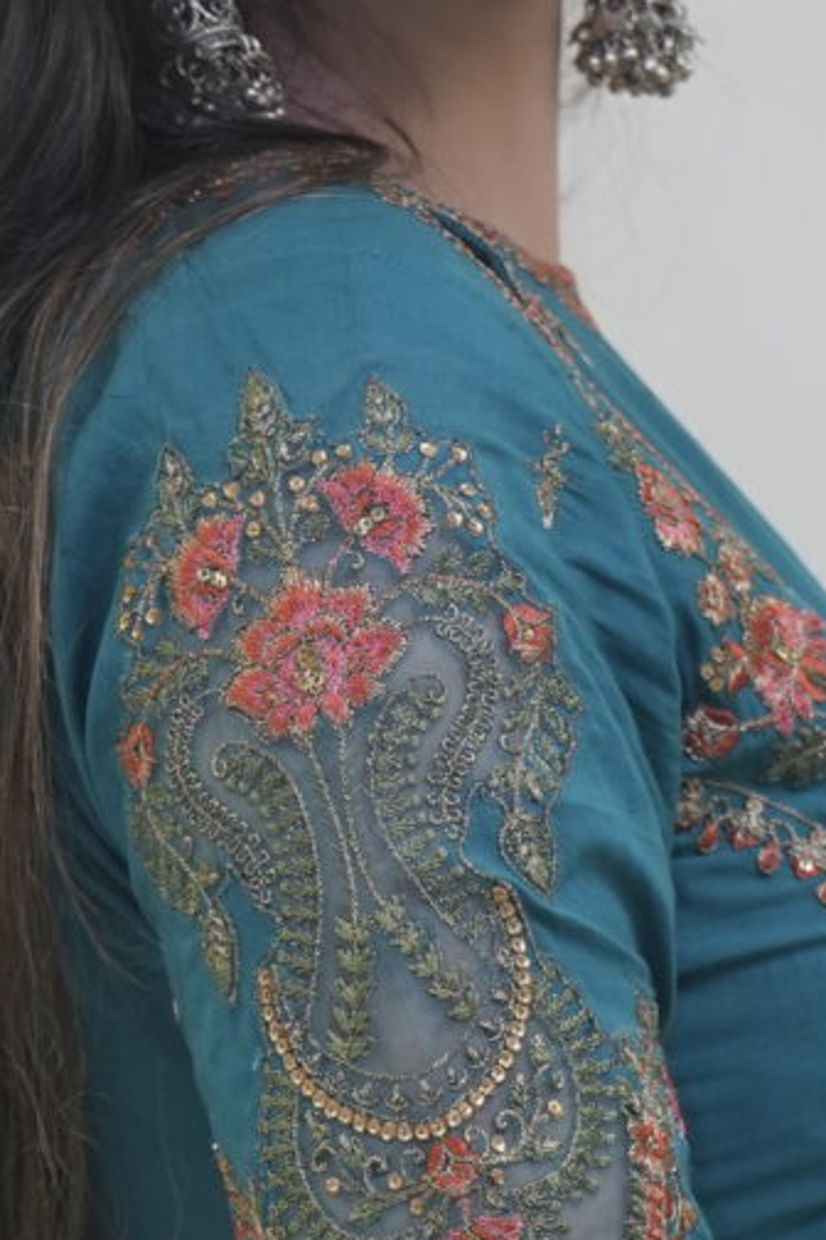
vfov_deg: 8.4
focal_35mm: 244
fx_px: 8397
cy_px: 1368
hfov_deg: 5.6
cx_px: 517
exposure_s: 1/100
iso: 320
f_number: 2.8
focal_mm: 48
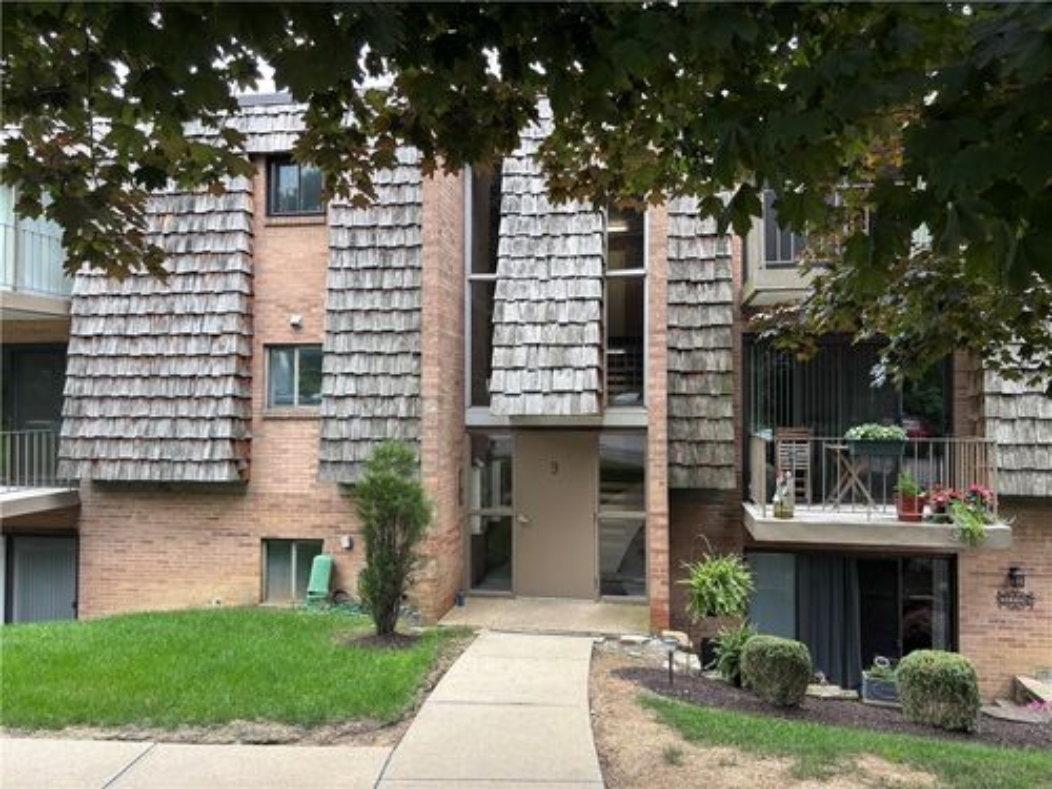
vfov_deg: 53.1
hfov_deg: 67.3
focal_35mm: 26
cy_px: 394
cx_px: 526
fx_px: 790
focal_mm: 5.96
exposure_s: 1/139
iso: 32
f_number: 1.6
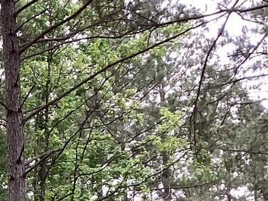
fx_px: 975
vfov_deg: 11.2
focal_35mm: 126
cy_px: 321
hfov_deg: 14.2
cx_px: -183
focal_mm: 3.3
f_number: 2.4
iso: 100
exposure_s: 1/60
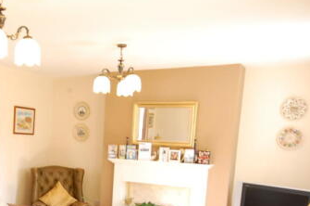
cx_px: 45
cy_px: 190
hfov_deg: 39.6
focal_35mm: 47
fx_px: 404
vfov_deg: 27.4
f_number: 11
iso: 200
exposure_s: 1/5
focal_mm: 16
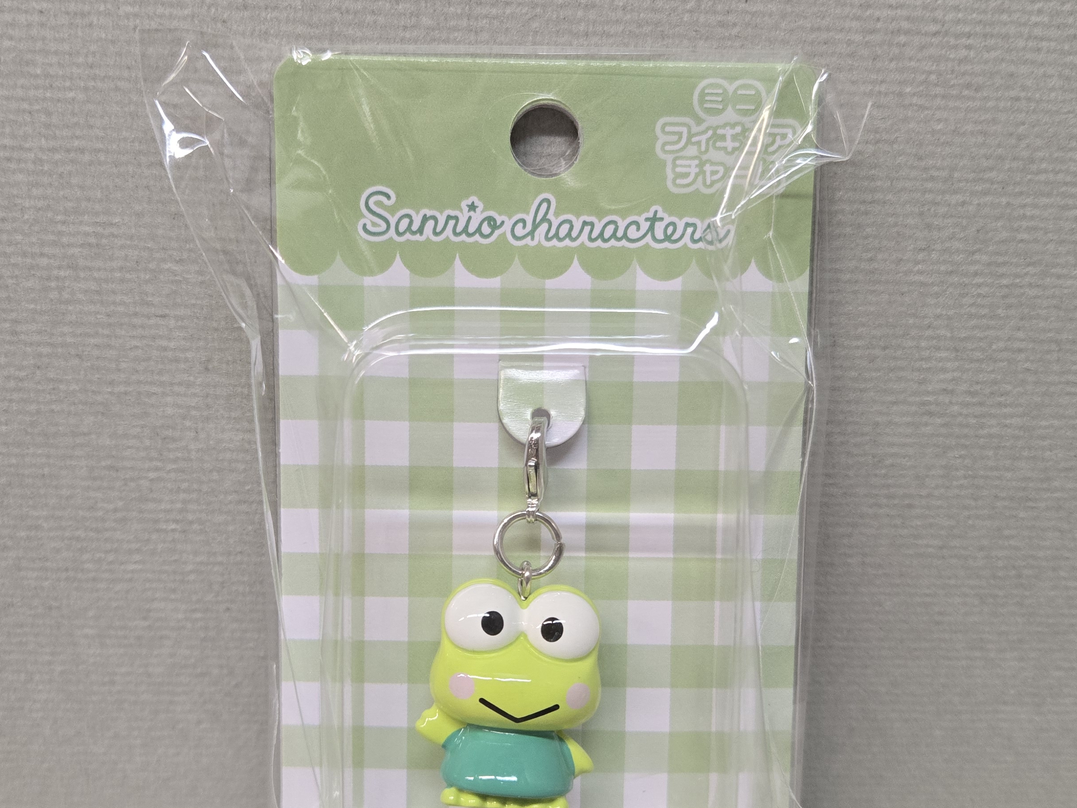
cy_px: 492
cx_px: 490
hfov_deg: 48.9
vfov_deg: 37.6
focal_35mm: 38
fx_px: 1182
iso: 250
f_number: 1.8
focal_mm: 5.4
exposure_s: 1/100
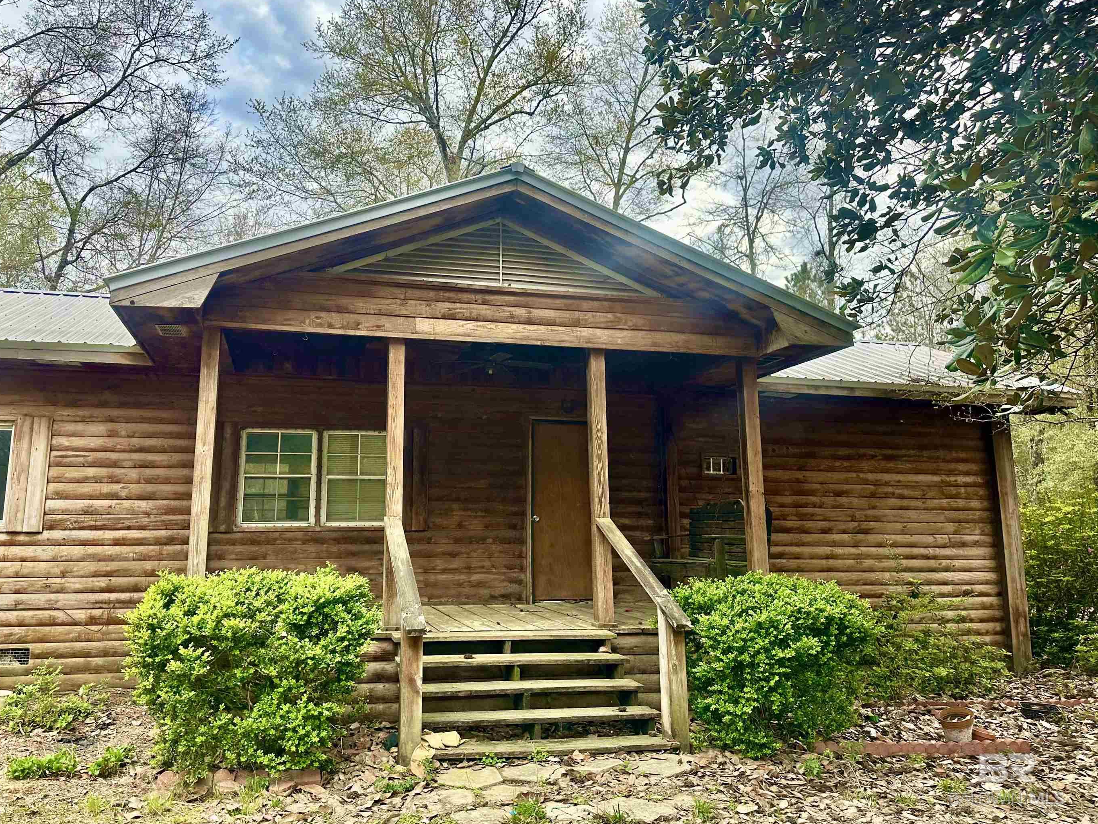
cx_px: 490
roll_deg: -0.2
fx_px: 856
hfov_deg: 65.2
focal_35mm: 27
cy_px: 375
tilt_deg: +11.8
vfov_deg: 51.3
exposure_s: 1/962
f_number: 1.78
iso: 80
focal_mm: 6.86
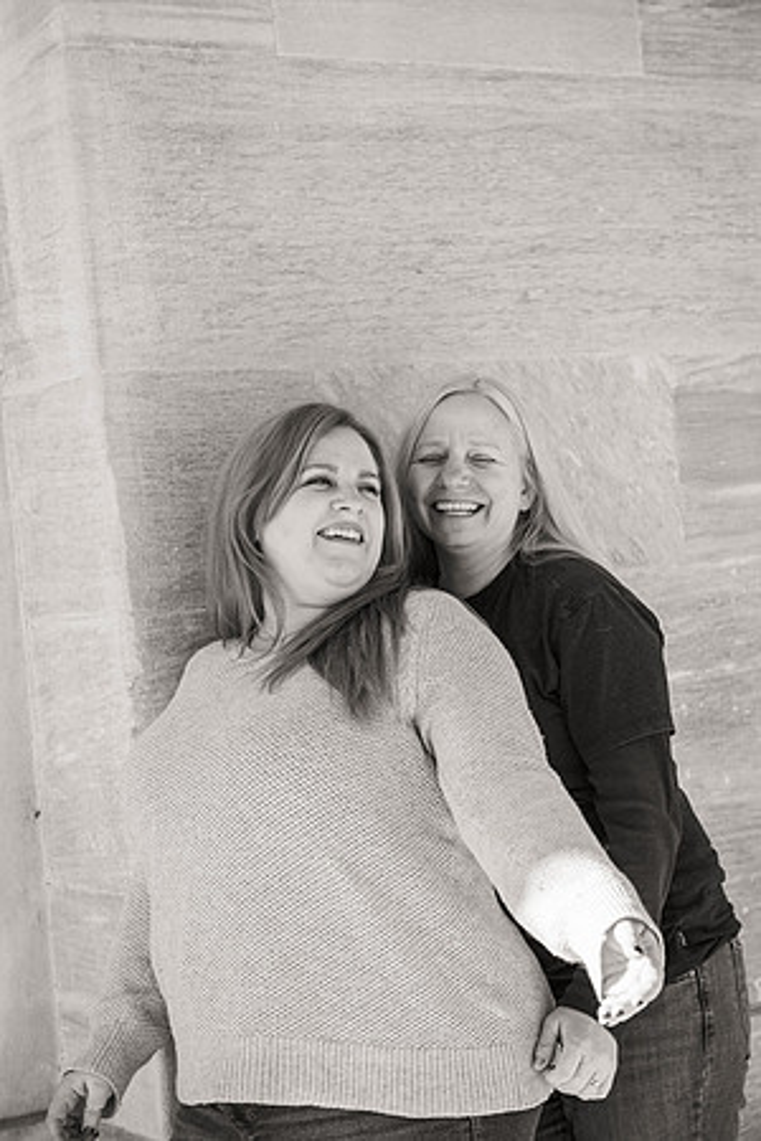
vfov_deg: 28.8
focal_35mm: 70
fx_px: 2219
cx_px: 380
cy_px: 570
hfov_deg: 19.5
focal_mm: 70
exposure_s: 1/1600
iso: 400
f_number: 4
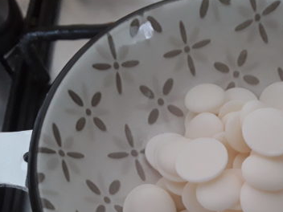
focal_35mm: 46
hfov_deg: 39.2
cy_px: 177
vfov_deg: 30.6
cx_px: 238
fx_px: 376
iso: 160
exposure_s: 1/25
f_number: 1.9
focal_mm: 2.91
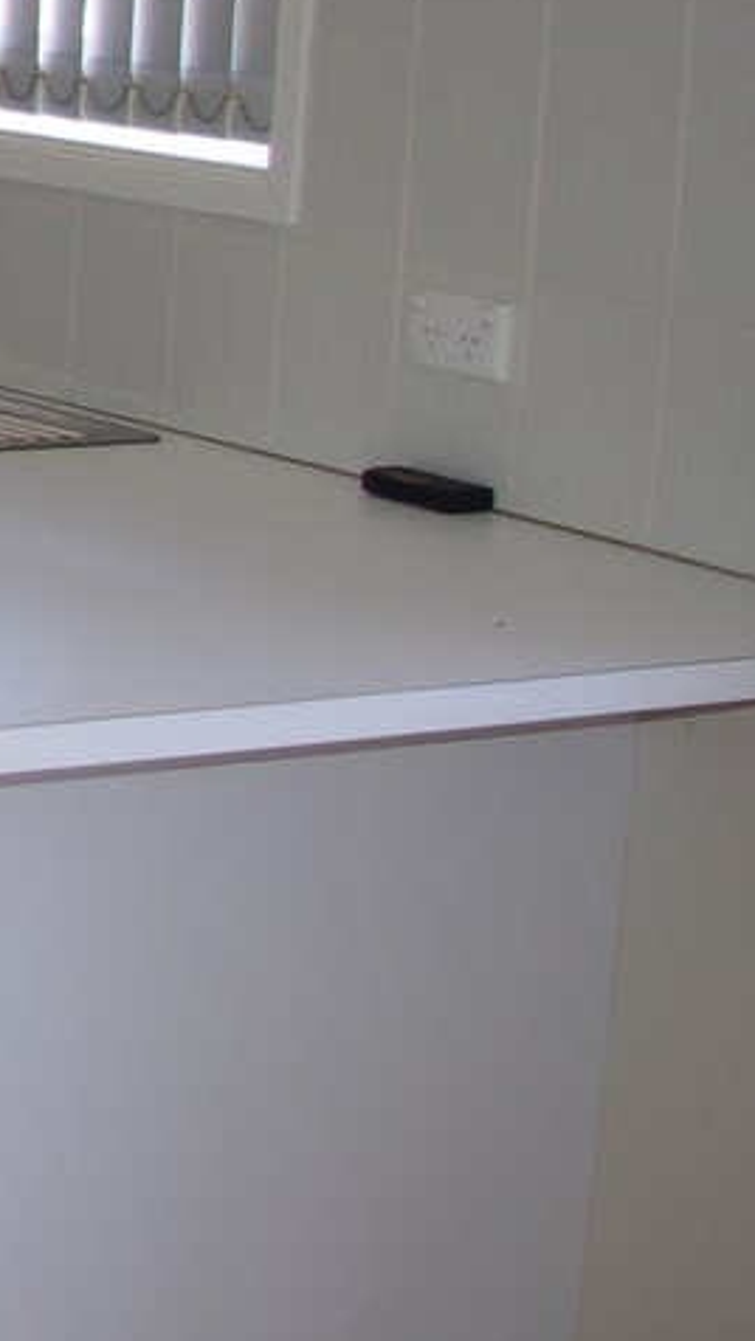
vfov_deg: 22.1
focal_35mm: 95
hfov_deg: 10.6
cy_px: 261
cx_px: -1175
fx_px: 3379
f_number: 3.5
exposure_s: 1/30
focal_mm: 18
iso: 200
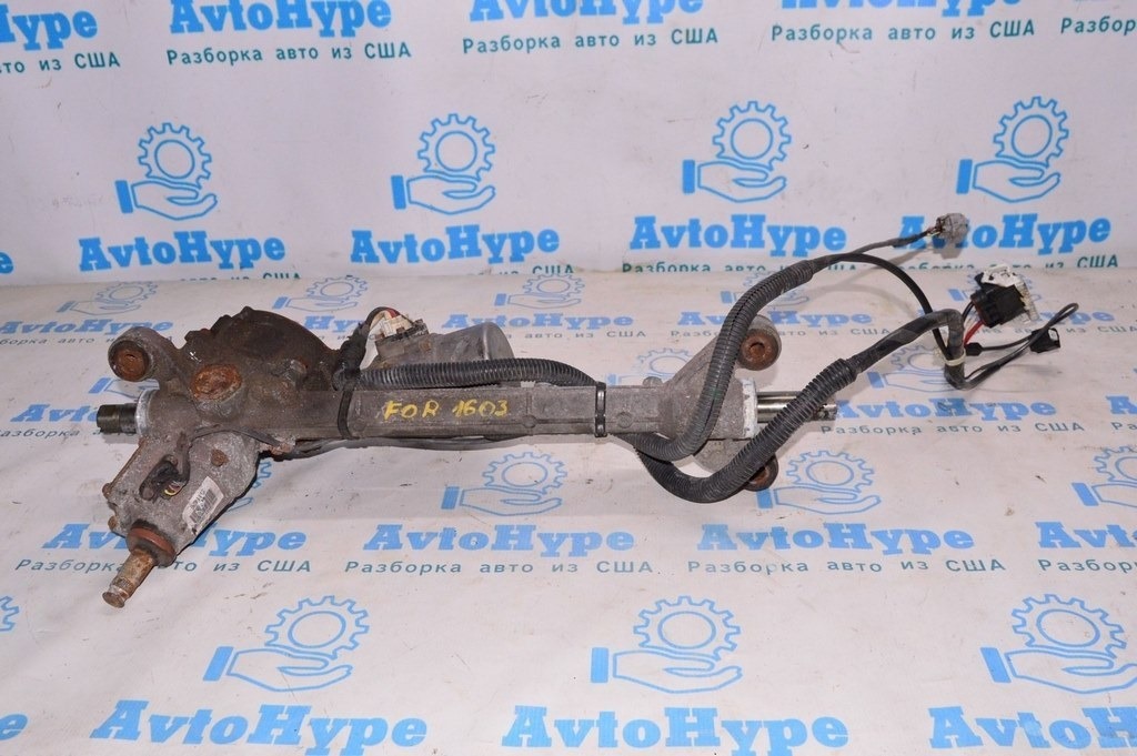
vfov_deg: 36.8
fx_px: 1136
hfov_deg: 53.2
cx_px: 568
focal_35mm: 36
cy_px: 378
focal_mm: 24
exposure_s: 1/200
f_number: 8
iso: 1600
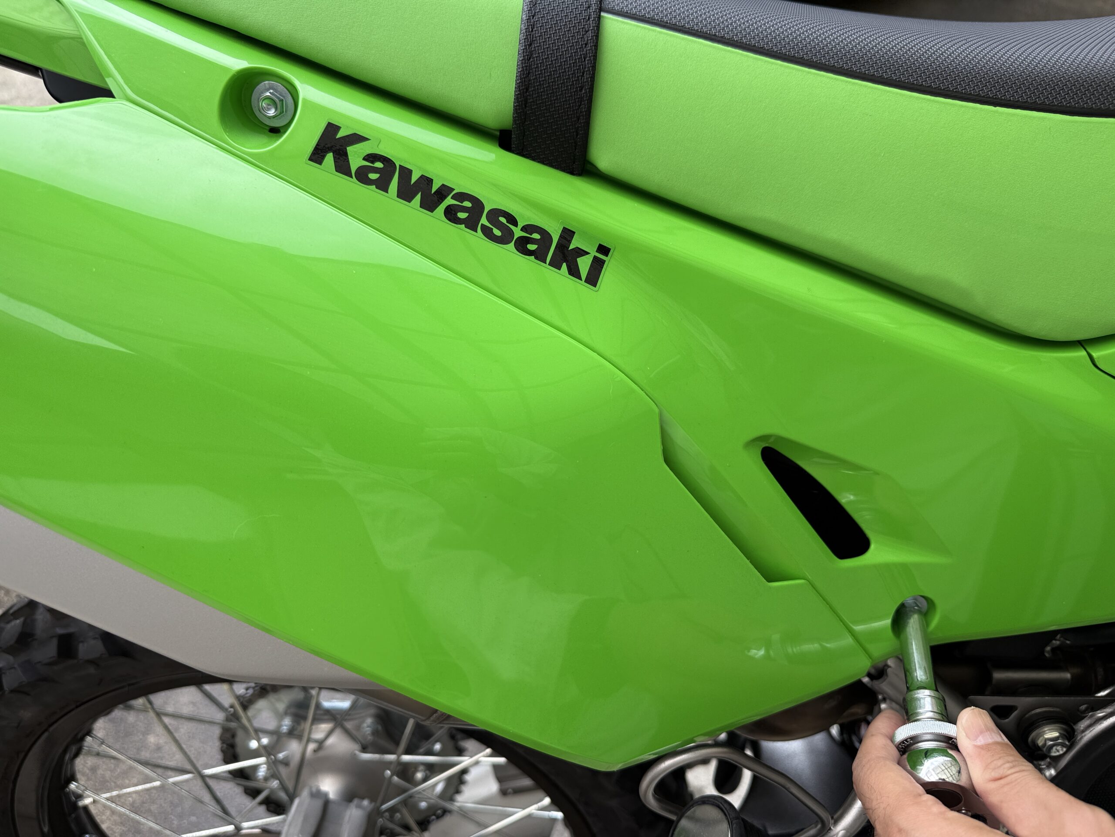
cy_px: 418
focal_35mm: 24
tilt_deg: -45.7
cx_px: 558
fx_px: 773
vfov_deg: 56.8
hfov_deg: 71.6
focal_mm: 6.76
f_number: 1.78
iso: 80
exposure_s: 1/497
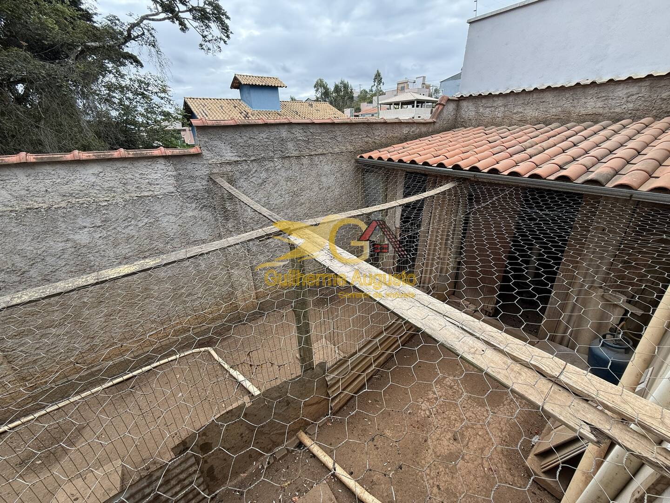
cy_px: 252
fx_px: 271
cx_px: 335
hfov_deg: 102.1
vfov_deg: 85.7
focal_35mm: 14
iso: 50
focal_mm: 2.22
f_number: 2.2
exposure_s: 1/328
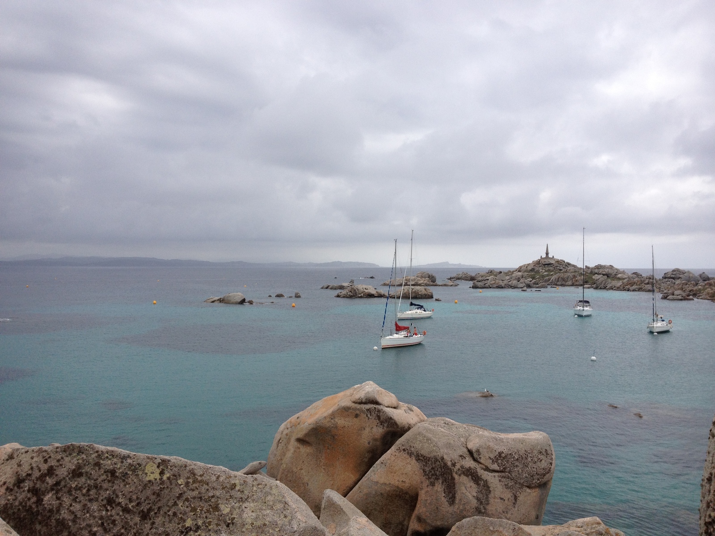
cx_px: 358
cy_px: 268
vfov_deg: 40.7
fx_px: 723
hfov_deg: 52.6
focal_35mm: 35
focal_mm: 4.28
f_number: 2.4
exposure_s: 1/1126
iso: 64
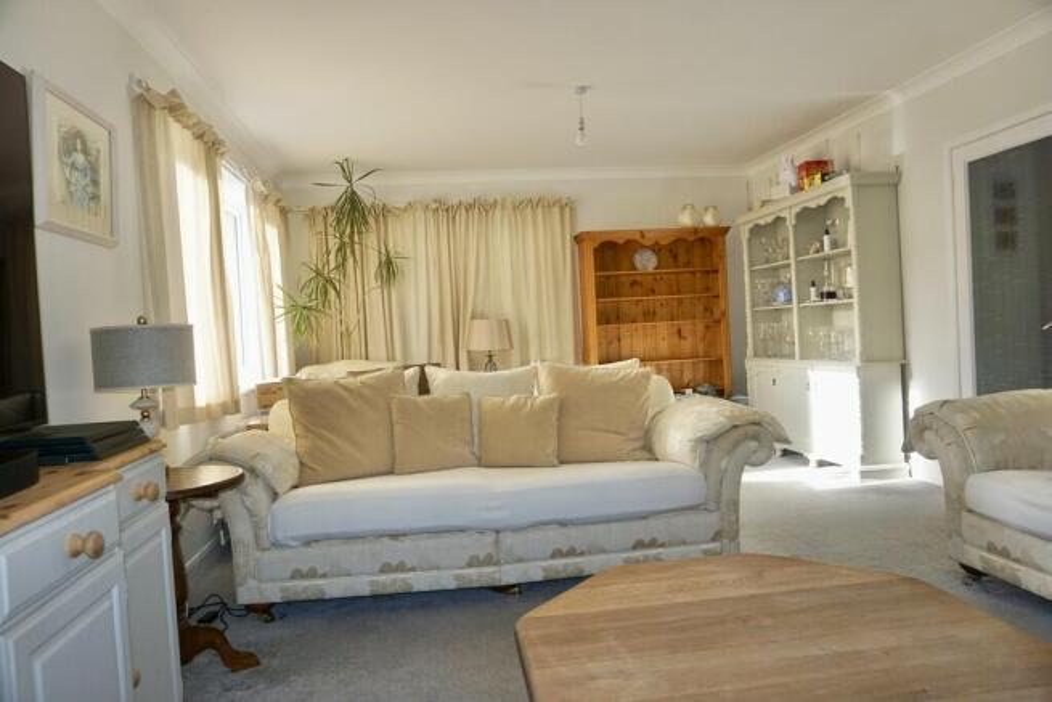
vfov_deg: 53.2
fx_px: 701
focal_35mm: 24
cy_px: 351
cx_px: 526
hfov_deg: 73.7
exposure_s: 1/80
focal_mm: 16
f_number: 4
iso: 100
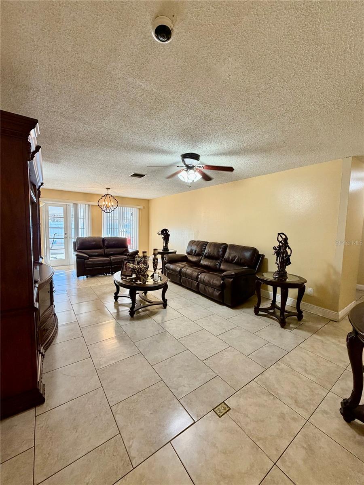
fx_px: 196
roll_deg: -1.4
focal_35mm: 14
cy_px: 242
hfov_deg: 85.7
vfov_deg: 102.1
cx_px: 182
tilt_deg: -4.1
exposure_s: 1/60
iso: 200
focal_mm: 2.22
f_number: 2.2
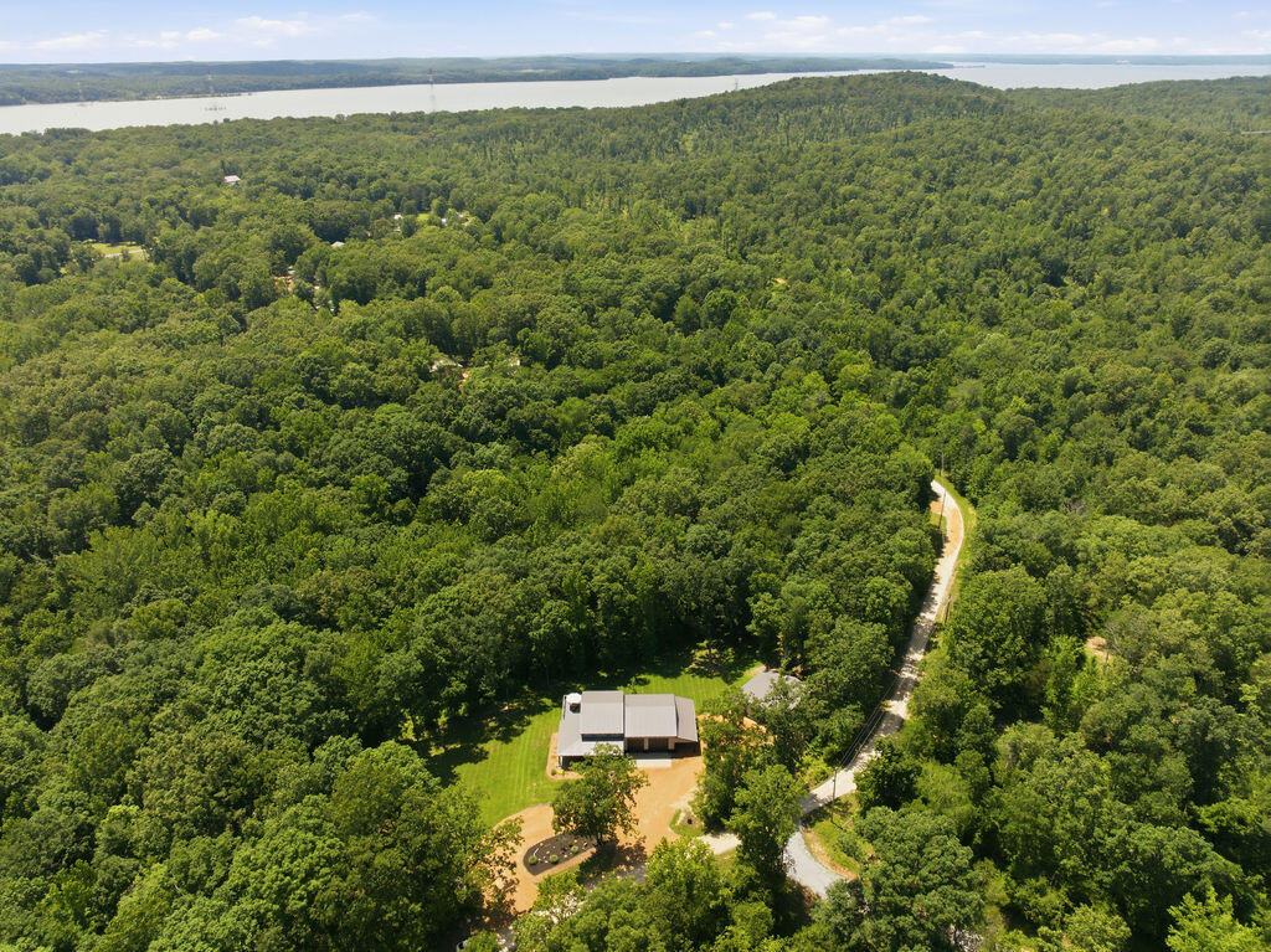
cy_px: 476
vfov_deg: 56.8
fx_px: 881
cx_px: 636
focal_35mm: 24
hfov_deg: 71.6
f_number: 10
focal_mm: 12.3
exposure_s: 1/240
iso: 200
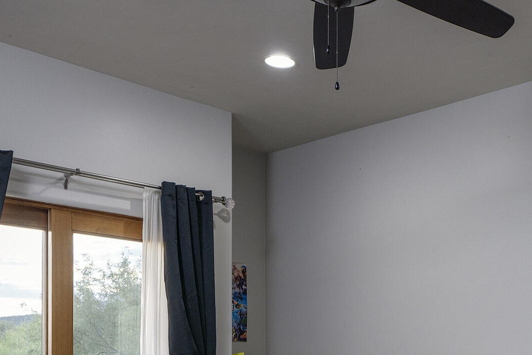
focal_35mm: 45
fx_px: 665
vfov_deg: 28.0
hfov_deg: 41.7
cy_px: 360
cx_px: 428
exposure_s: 1/15
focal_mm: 17
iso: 200
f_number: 7.1
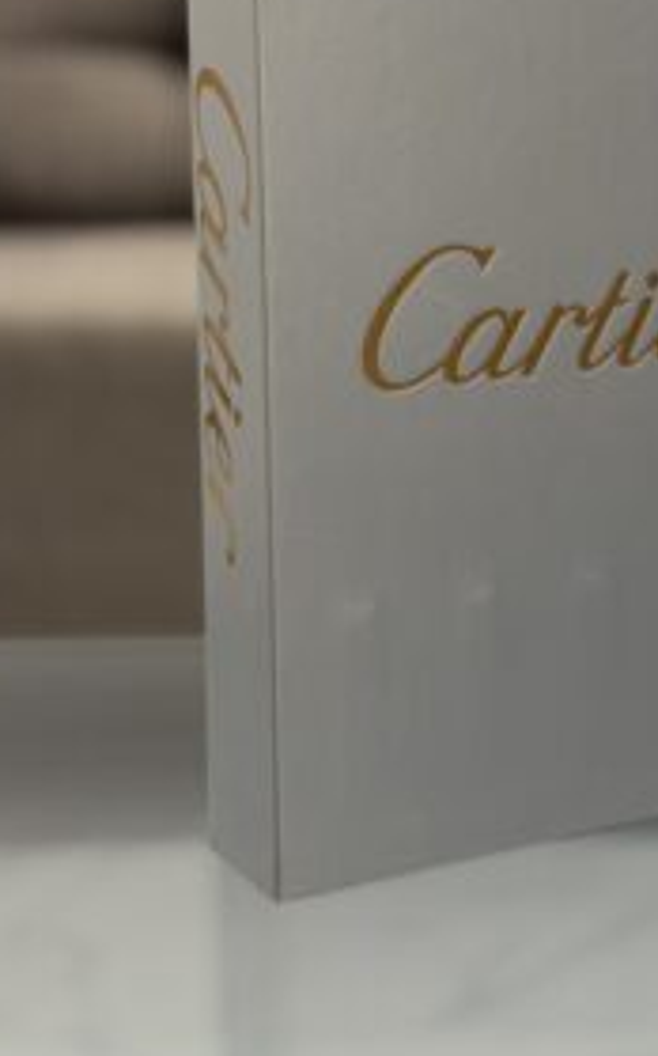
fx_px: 2098
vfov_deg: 28.0
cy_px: 337
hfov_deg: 17.7
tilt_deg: -8.9
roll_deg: -0.5
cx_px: 518
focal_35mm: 73
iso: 125
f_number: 1.78
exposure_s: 1/50
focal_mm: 6.76
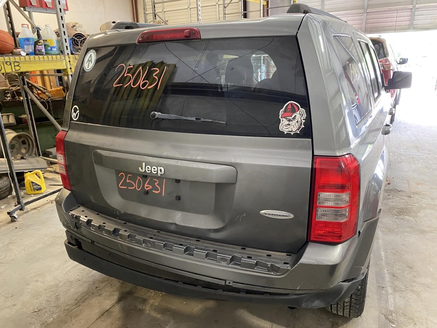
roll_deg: +1.9
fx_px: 328
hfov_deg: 67.3
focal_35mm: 26
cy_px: 164
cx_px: 218
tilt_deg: -17.3
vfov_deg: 53.1
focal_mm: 4.25
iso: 320
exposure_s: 1/48
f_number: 1.8
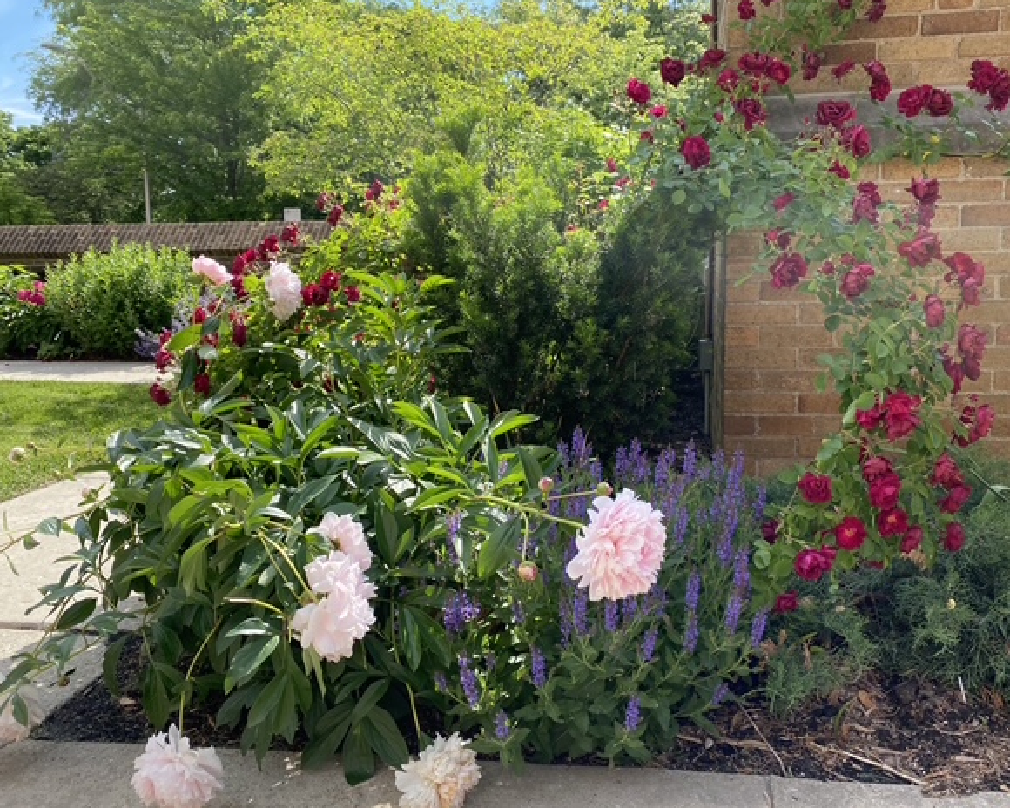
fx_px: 837
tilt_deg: -6.4
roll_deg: +1.2
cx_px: 543
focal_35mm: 28
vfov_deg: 51.5
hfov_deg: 62.1
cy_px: 392
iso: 32
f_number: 1.8
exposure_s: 1/1232
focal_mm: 4.25
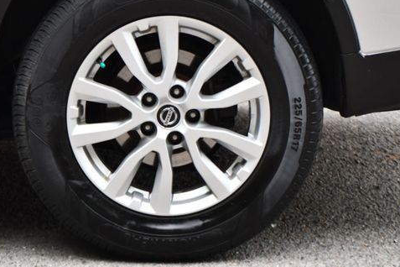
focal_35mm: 181
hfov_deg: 11.4
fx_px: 2011
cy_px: 96
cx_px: 165
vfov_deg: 7.6
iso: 800
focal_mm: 90
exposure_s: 1/125
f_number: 4.8
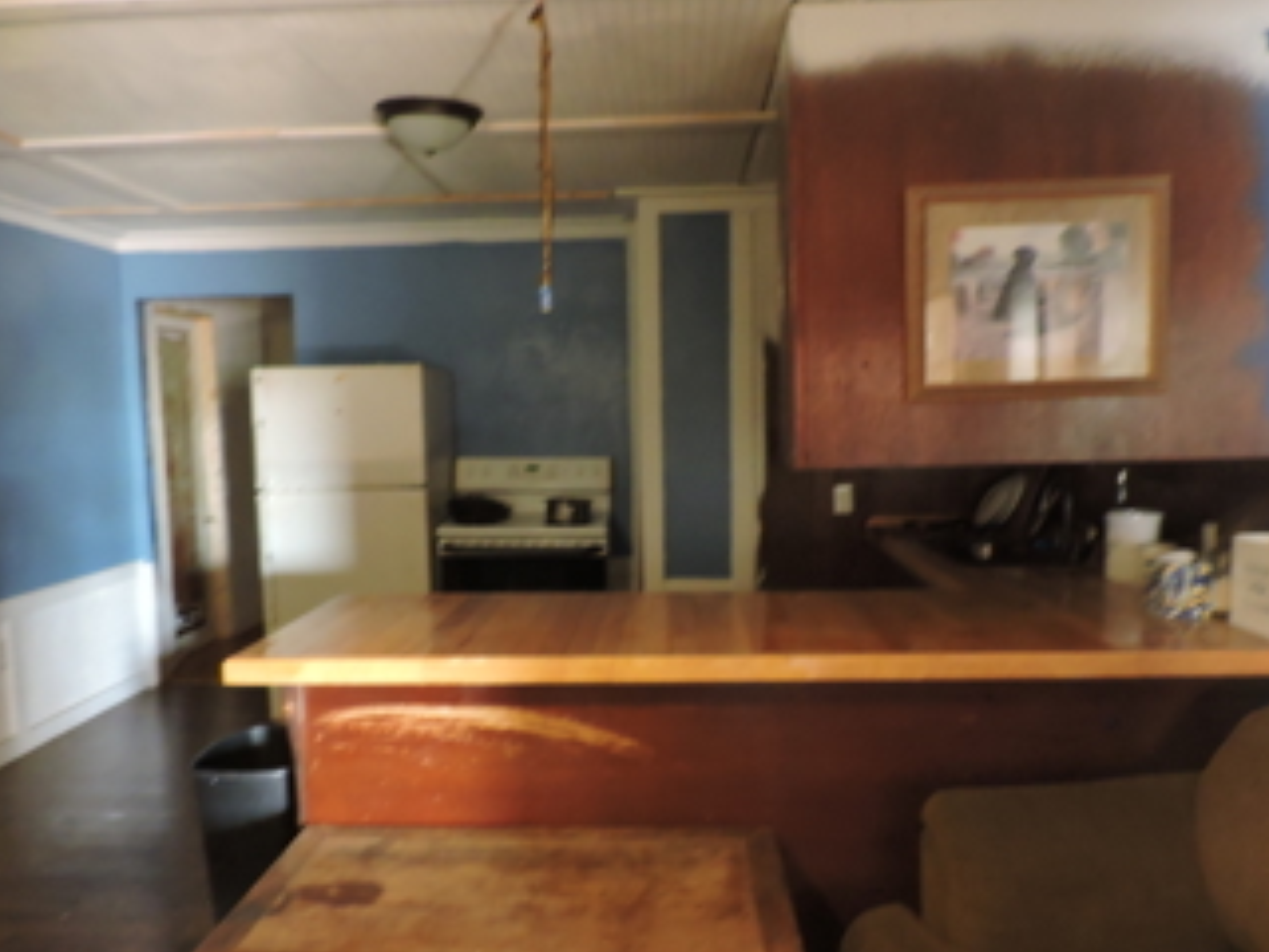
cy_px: 528
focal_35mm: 30
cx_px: 607
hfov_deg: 59.9
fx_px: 1100
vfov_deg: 46.7
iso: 800
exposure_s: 1/6
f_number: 3
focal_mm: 4.3
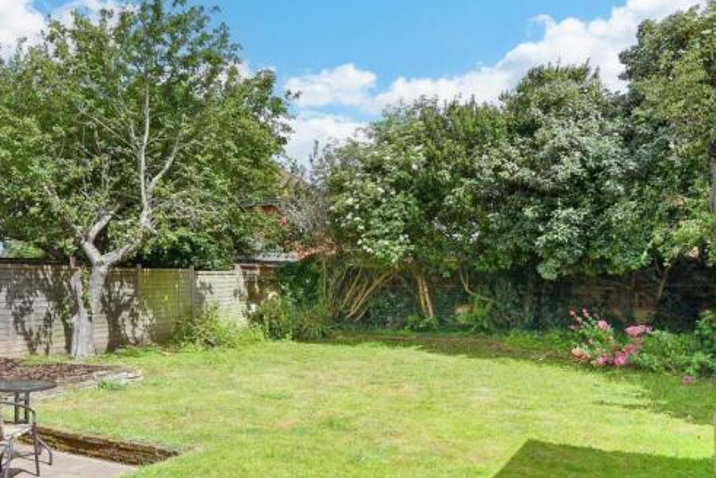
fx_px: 637
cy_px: 286
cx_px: 275
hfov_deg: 58.1
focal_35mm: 32
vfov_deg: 41.0
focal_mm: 16
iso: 200
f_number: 8
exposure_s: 1/500
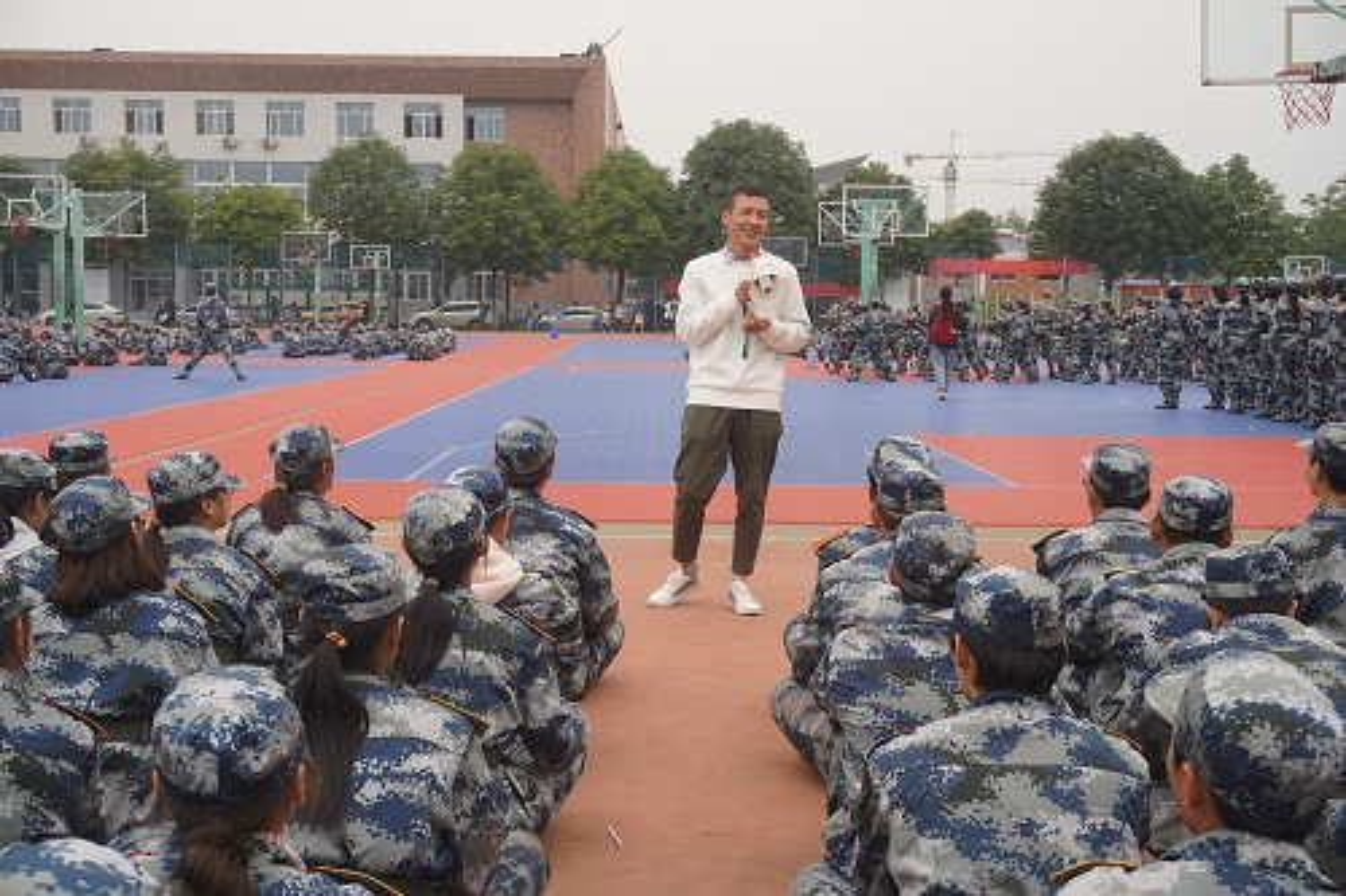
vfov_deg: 28.1
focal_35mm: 48
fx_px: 1794
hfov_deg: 41.1
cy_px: 448
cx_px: 673
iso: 320
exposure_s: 1/160
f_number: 8
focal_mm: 32
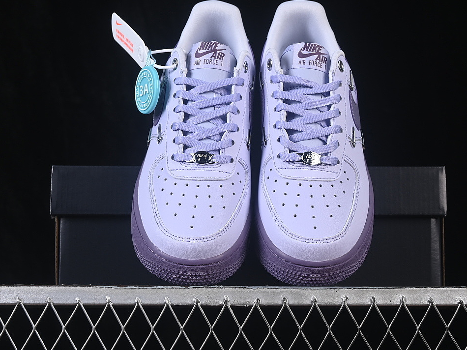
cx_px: 256
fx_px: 1106
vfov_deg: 18.0
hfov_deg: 23.8
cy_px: 176
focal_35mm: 82
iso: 160
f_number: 8
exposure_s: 1/80
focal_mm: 50
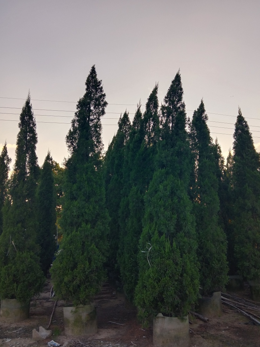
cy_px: 177
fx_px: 280
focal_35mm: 28
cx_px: 138
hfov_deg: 49.7
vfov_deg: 63.4
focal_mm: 4.05
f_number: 1.8
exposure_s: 1/100
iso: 111
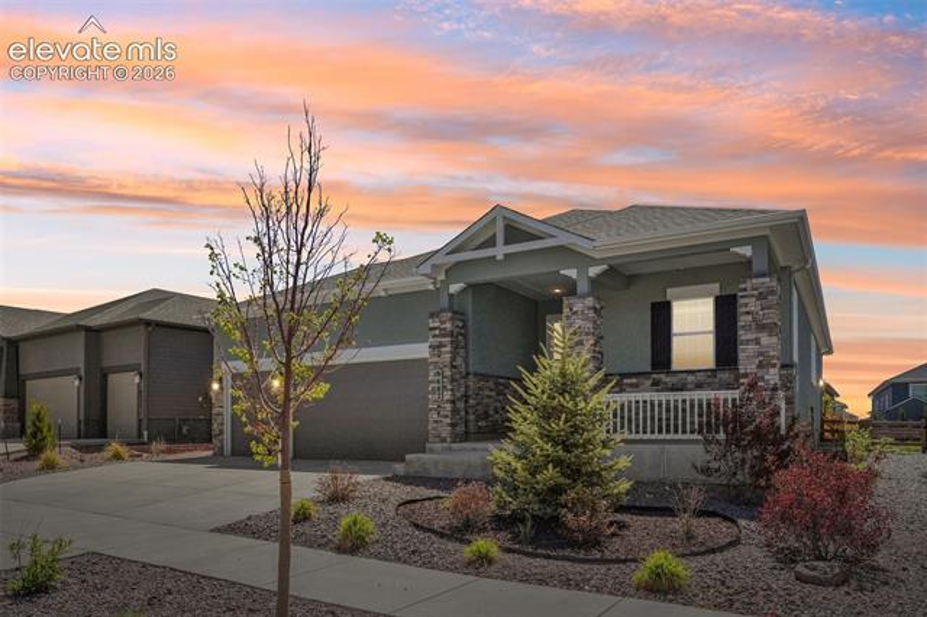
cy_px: 308
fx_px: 598
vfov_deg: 54.6
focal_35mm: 23
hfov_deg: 75.5
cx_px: 464
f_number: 8
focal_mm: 15.5
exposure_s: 1/800
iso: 800
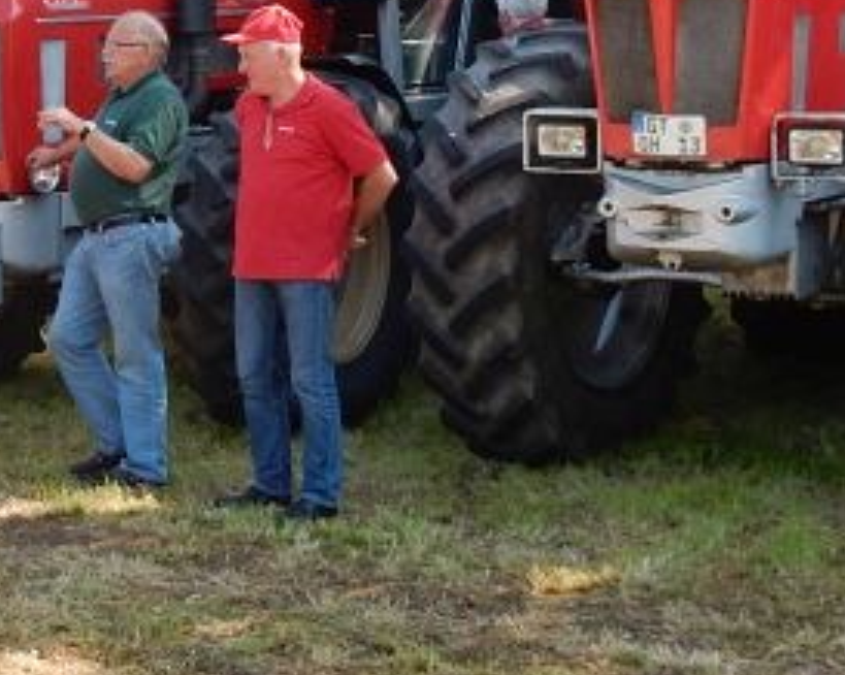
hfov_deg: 15.3
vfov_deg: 12.4
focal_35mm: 123
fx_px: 3074
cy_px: 40
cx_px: -22
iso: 125
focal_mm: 7.6
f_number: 4.2
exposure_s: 1/200
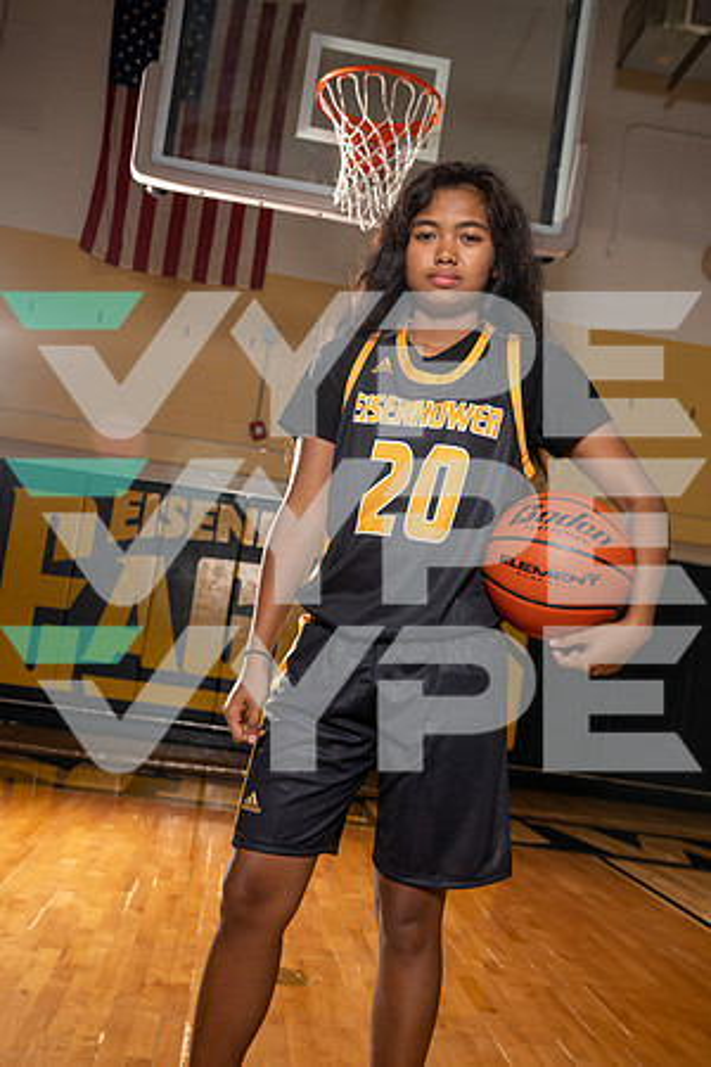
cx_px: 356
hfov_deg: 35.1
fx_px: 1126
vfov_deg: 50.7
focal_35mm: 38
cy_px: 534
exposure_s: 1/250
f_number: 6.3
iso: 320
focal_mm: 38
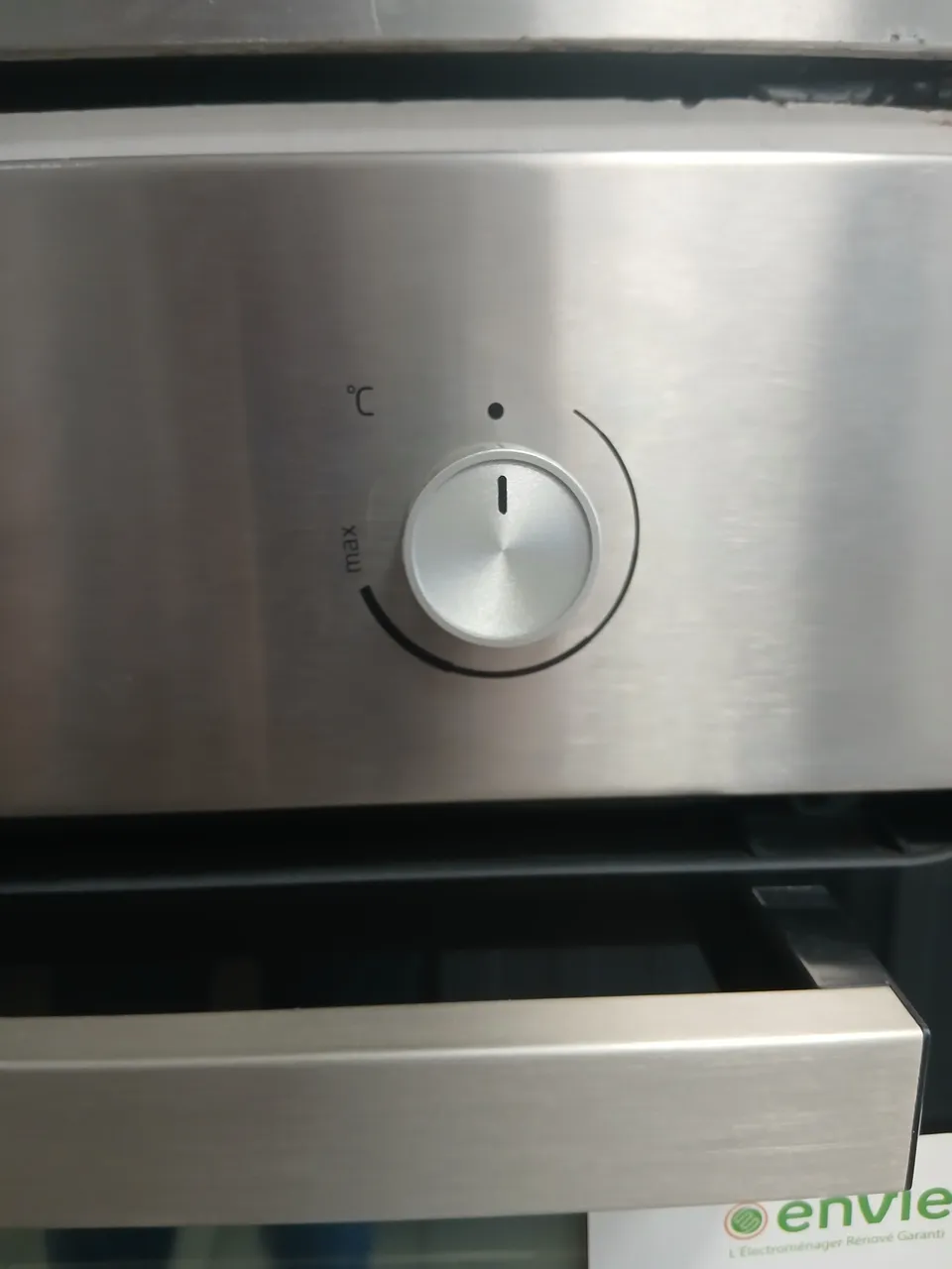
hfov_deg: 53.1
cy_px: 634
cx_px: 476
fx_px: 953
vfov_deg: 67.3
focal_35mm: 26
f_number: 1.8
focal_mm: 3.98
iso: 250
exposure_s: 1/33.3
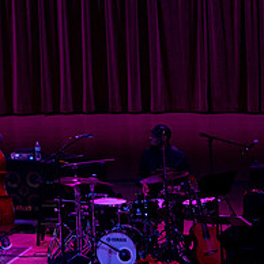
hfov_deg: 5.8
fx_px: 2589
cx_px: -20
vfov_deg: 5.8
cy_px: 163
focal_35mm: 300
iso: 2500
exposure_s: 1/320
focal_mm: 118
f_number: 5
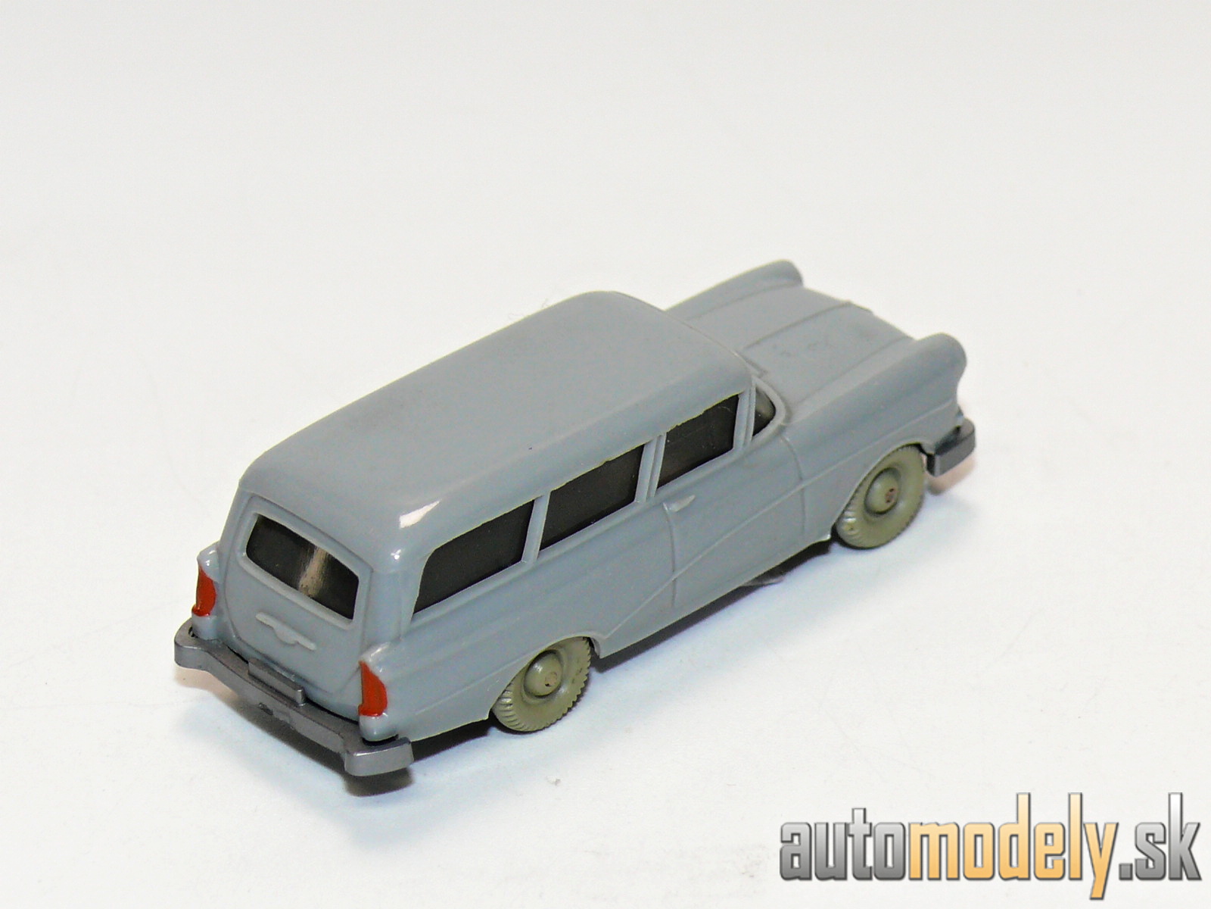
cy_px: 454
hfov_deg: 14.7
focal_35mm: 134
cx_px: 606
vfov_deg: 11.1
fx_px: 4688
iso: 100
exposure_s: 1/30
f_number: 4
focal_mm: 16
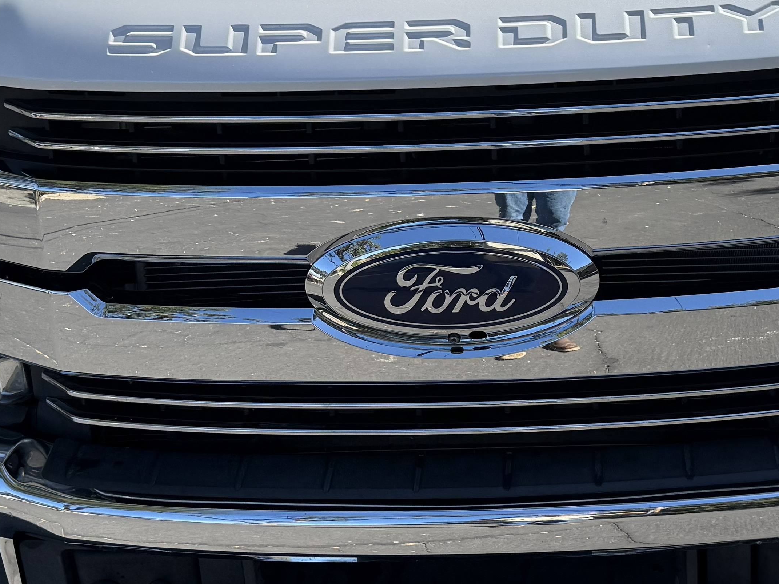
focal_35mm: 64
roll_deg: -2.5
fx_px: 1440
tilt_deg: -16.6
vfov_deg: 22.7
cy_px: 156
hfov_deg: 30.0
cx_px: 522
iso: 100
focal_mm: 6.76
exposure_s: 1/3953
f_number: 1.78
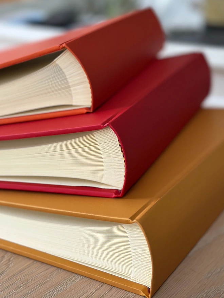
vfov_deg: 39.7
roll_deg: +0.8
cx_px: 112
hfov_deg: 30.3
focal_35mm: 48
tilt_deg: -19.1
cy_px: 149
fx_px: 414
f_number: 1.78
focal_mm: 6.86
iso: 80
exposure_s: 1/454
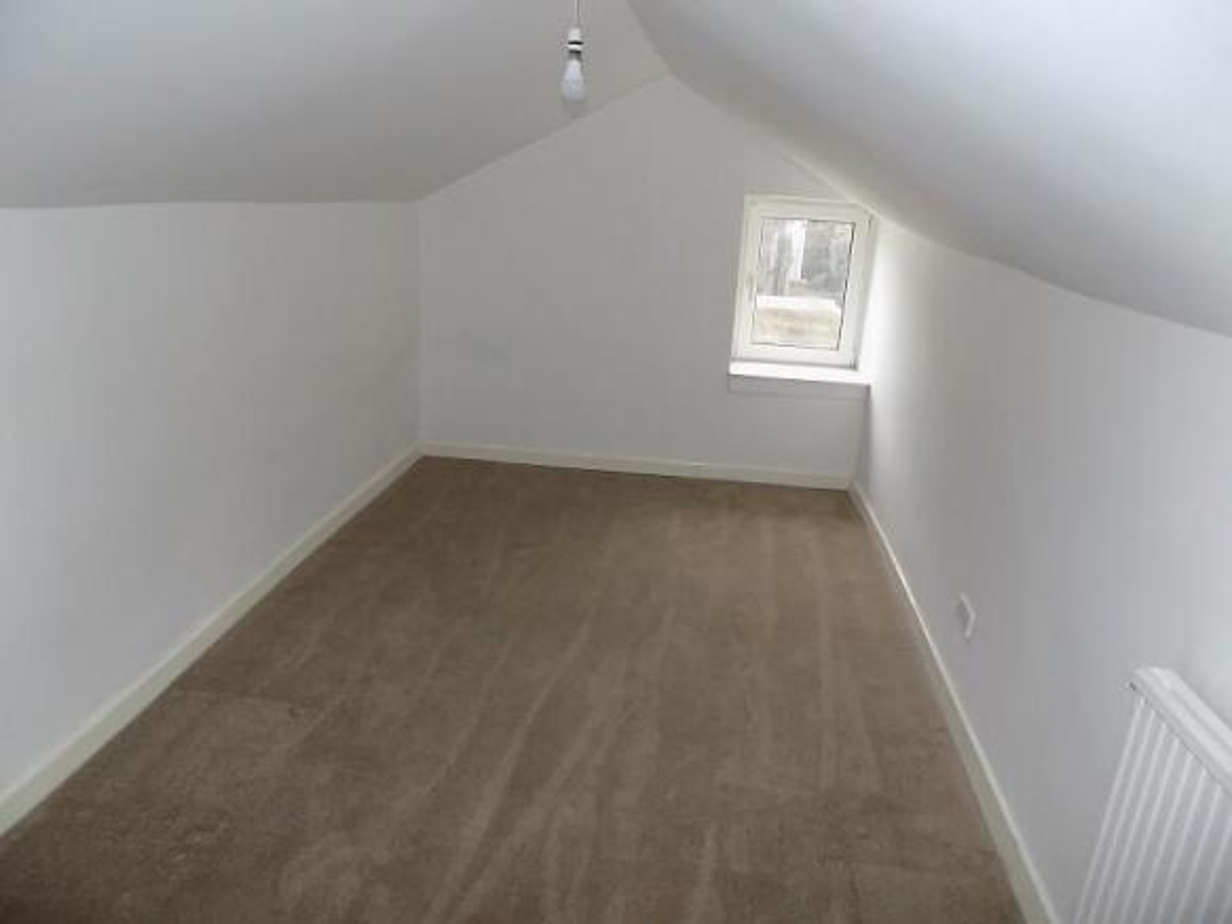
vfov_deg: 58.9
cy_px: 462
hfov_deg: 73.9
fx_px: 818
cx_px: 616
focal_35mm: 23
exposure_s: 1/30
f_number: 3.1
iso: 200
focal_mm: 4
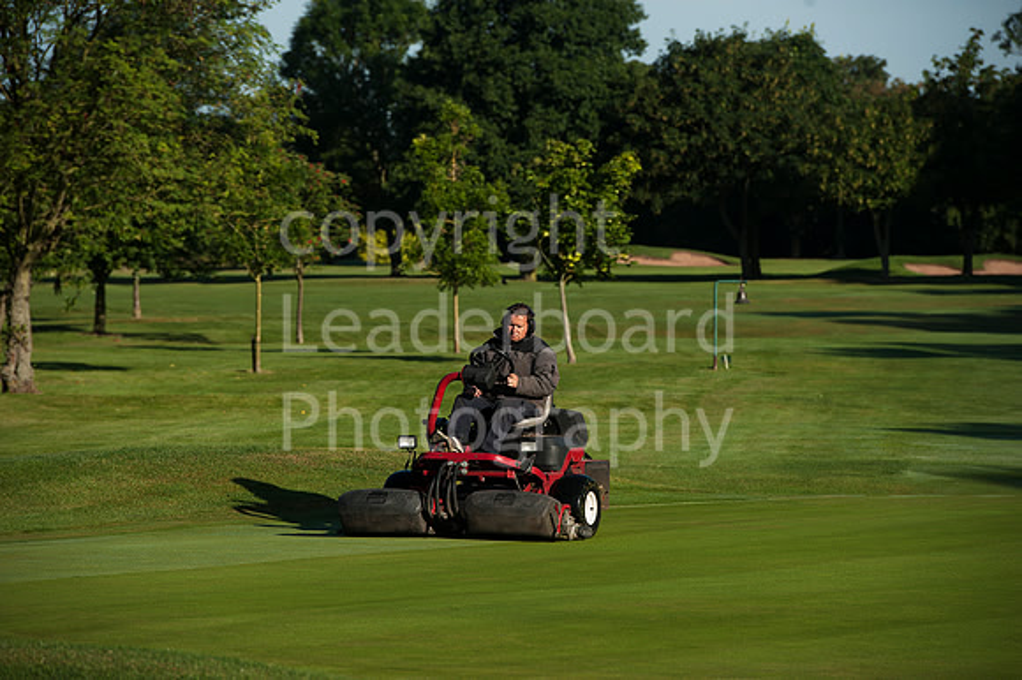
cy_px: 340
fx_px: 5532
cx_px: 511
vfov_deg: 7.0
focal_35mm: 195
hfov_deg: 10.6
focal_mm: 195
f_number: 7.1
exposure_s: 1/640
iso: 200
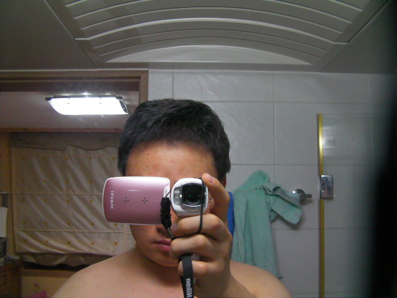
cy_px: 149
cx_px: 198
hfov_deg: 49.0
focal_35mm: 38
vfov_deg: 37.7
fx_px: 436
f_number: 3.5
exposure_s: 1/30
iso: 176
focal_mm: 6.8
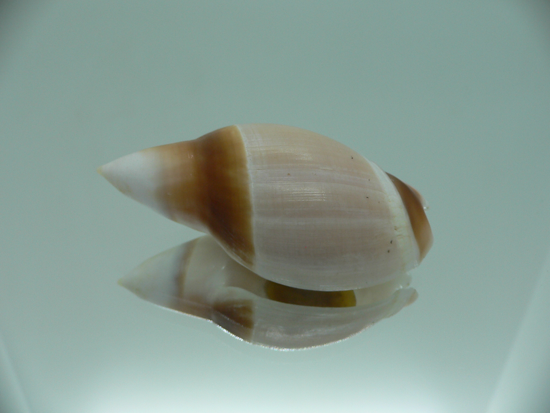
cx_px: 275
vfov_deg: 40.7
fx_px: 556
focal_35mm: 35
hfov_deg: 52.6
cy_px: 206
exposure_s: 1/60
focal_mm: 4.6
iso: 80
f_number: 2.8
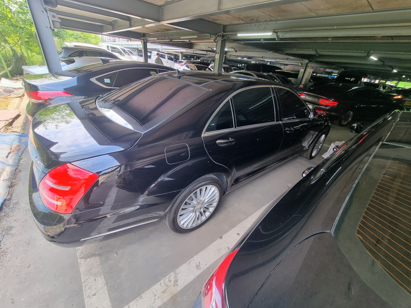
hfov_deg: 106.2
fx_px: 154
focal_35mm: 13
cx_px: 206
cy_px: 154
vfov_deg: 89.9
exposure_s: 1/120
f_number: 2.2
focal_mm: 2.2
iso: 80
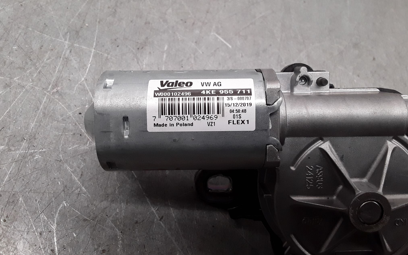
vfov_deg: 41.8
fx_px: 334
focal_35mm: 30
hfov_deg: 62.9
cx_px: 203
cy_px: 115
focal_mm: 2.91
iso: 64
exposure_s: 1/100
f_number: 1.9
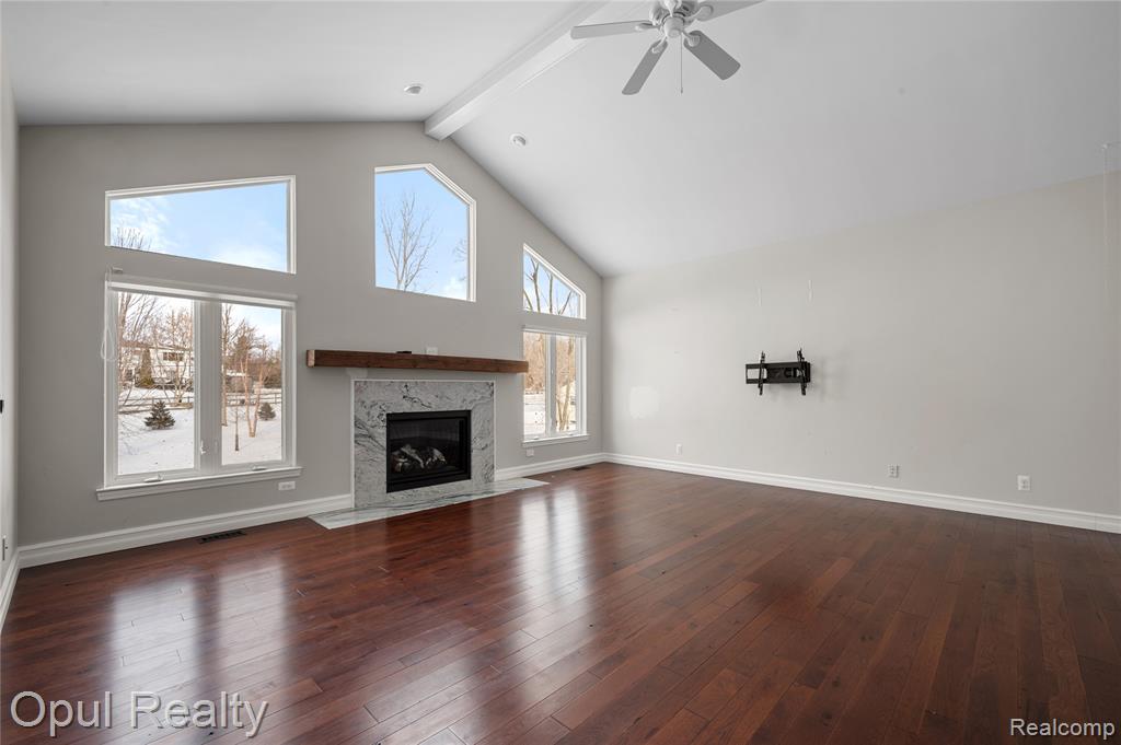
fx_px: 467
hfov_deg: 100.4
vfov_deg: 77.2
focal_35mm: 15
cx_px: 560
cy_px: 372
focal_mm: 15
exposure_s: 1/6
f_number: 11
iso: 100
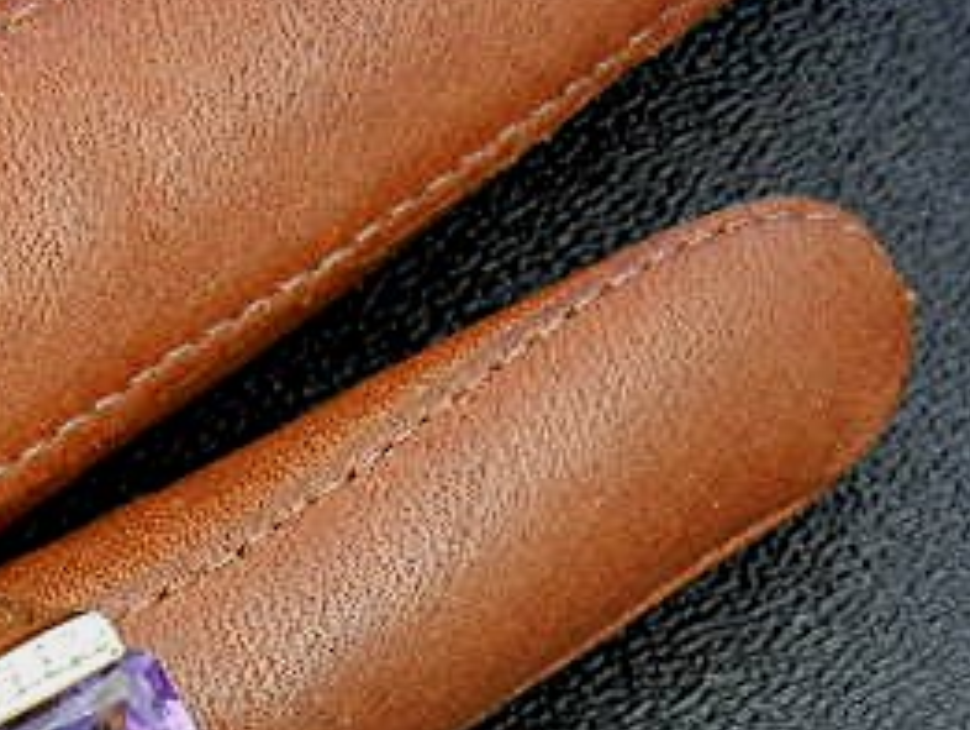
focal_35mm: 166
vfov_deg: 8.9
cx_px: 67
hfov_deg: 11.8
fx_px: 4656
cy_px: 863
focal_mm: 12.2
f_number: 4.1
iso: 200
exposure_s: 1/2.5
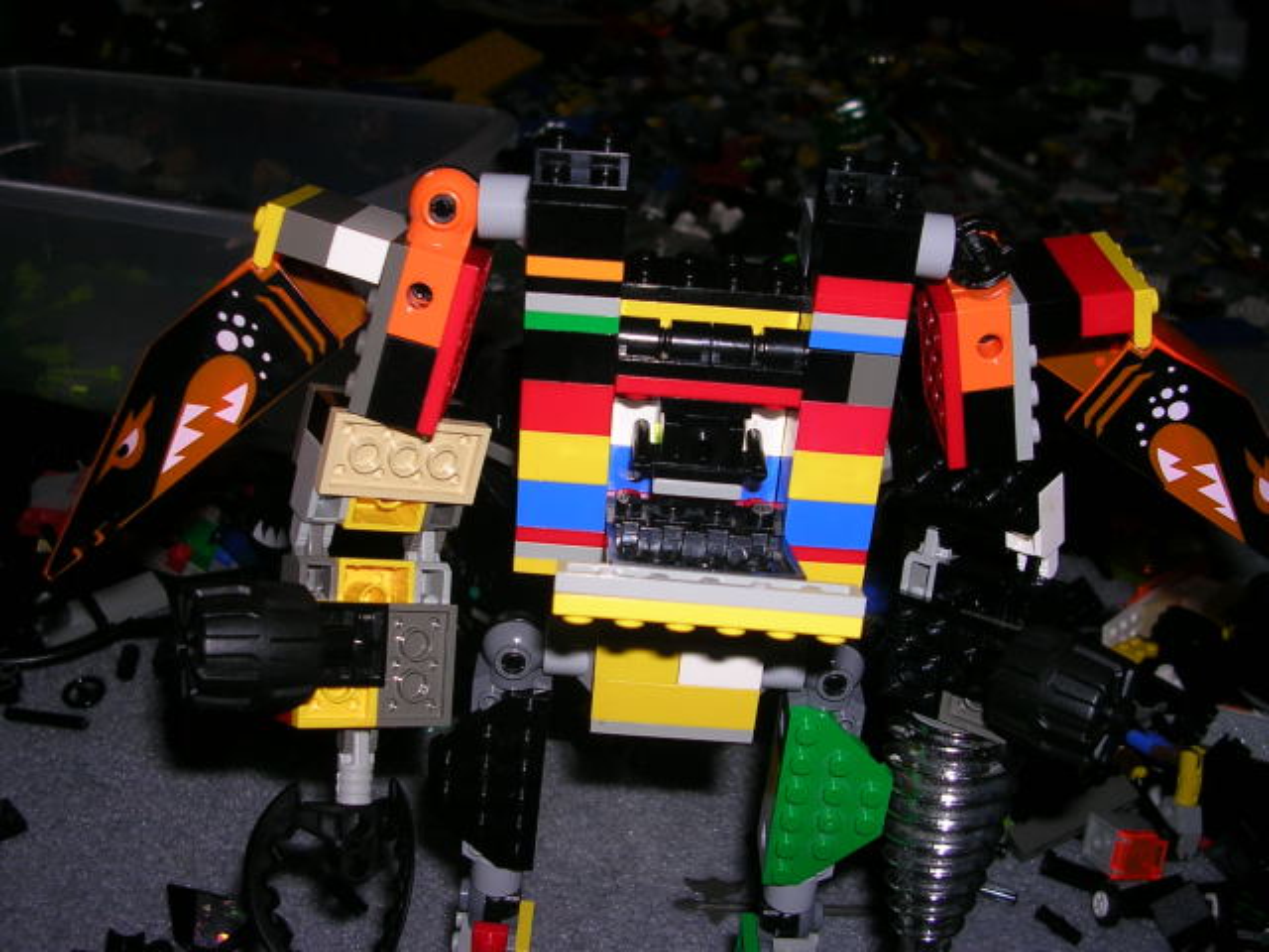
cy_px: 476
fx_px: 1393
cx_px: 634
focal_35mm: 38
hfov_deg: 49.0
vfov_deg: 37.7
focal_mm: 5.8
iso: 50
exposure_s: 1/60.1
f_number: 2.8
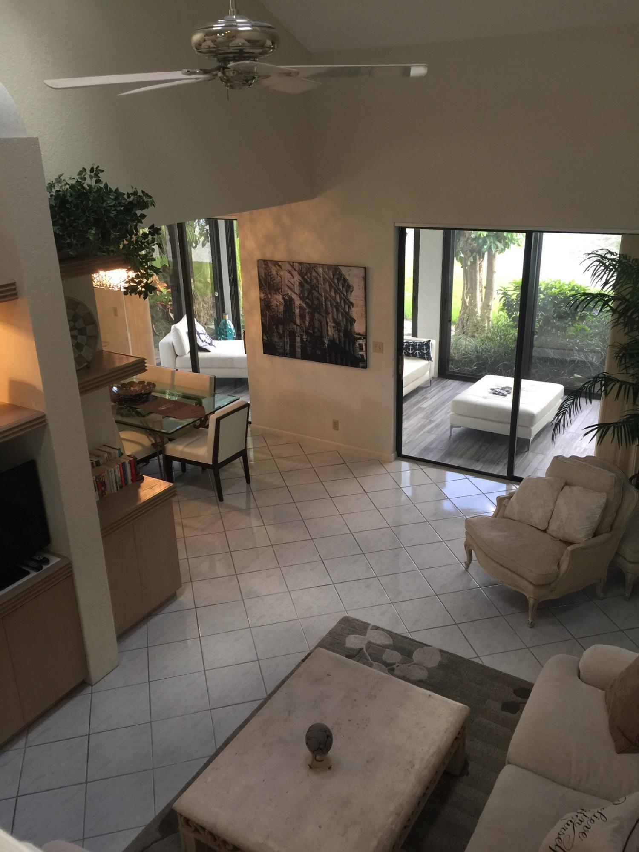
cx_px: 320
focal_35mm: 29
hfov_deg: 48.2
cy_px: 426
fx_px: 714
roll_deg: +2.1
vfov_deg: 61.7
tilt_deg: -21.7
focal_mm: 4.15
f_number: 2.2
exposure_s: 1/15
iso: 40
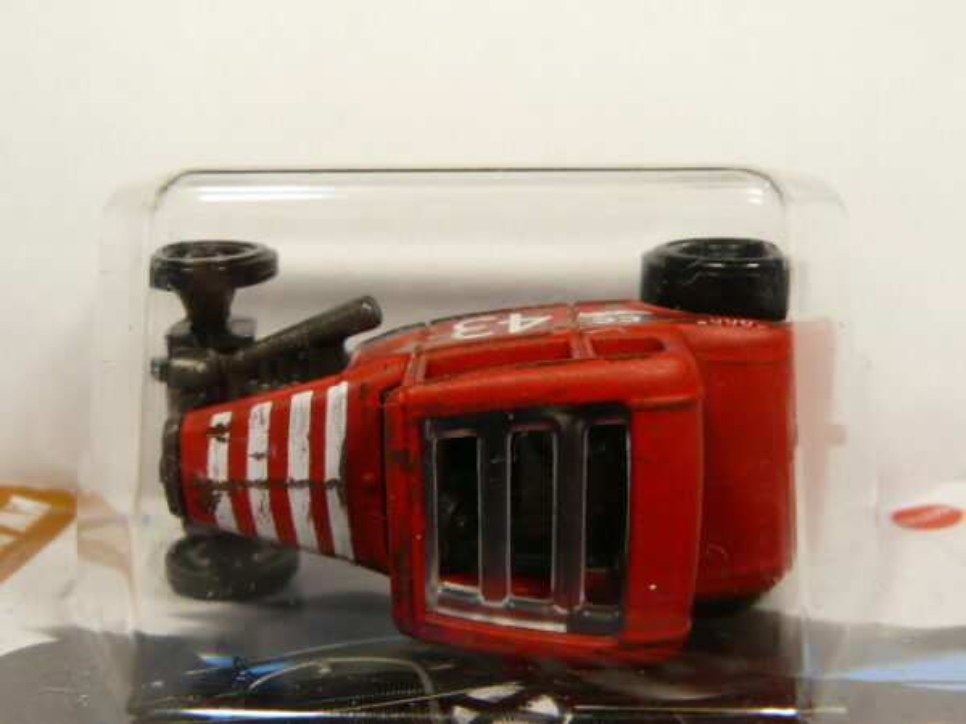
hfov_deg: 47.9
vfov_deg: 36.8
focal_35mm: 39
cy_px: 362
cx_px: 483
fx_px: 1088
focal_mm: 4.6
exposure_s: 1/60
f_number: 2.8
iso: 100
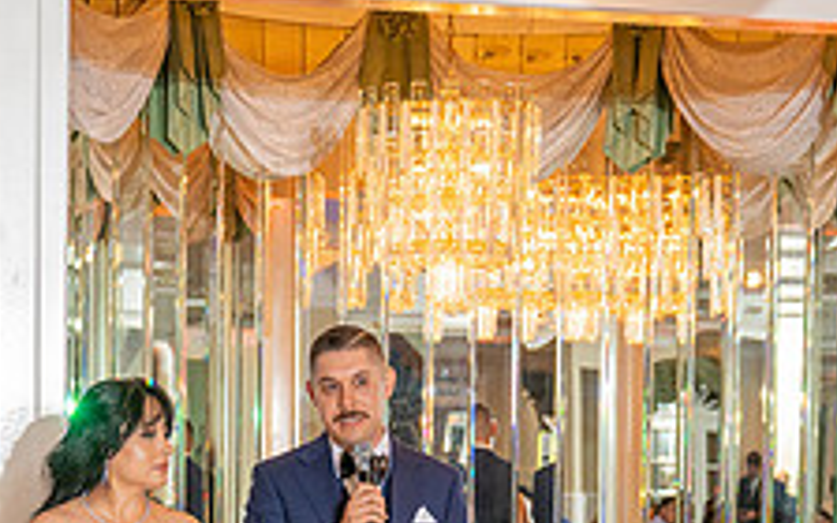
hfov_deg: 20.2
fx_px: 2350
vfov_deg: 12.3
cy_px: 682
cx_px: 366
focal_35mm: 103
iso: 640
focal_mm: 39
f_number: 3.2
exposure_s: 1/160
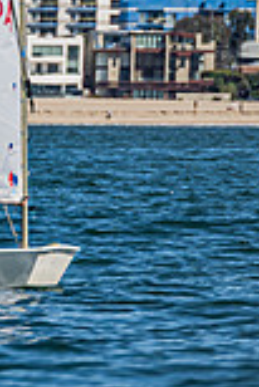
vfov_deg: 1.4
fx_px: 15547
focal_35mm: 1444
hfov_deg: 1.0
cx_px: -400
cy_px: -88
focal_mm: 280
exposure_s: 1/1600
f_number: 8
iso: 320
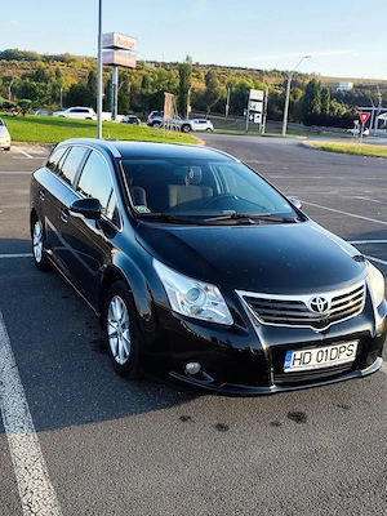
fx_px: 522
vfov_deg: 52.6
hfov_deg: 40.7
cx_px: 194
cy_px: 258
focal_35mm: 35
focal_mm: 6.14
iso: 50
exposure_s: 1/334
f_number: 1.65
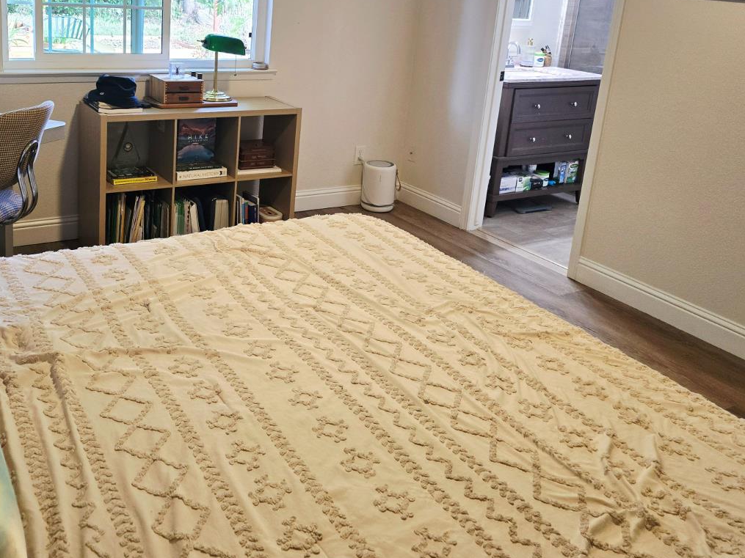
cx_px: 263
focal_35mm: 34
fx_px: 732
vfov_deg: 40.9
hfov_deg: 53.1
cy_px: 157
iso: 200
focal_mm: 6.3
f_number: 1.7
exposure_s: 1/120
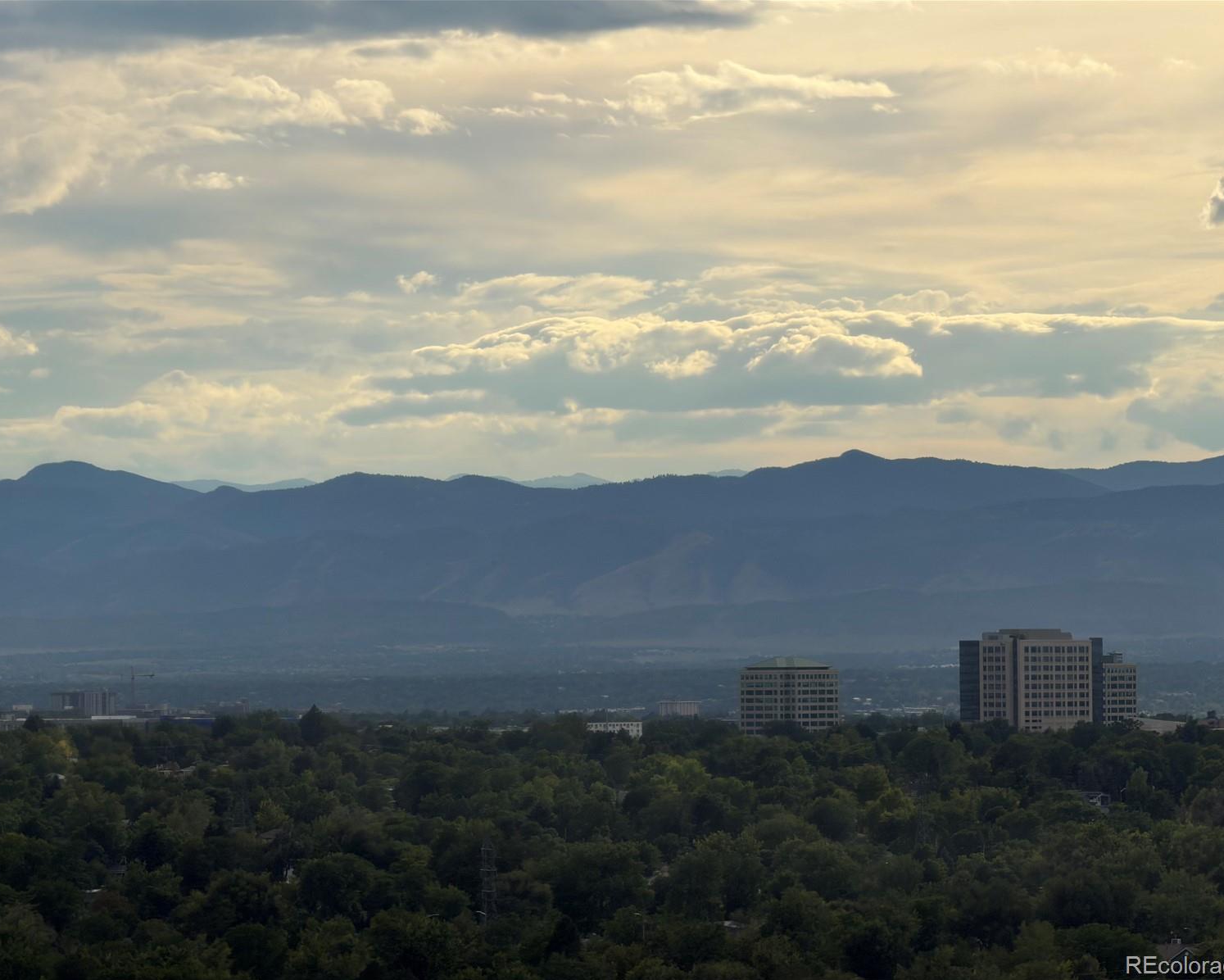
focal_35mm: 209
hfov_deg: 9.2
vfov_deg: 7.4
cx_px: 603
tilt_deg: +0.4
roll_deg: +0.7
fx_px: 7573
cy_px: 491
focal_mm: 16.89
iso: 32
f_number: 2.8
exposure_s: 1/639
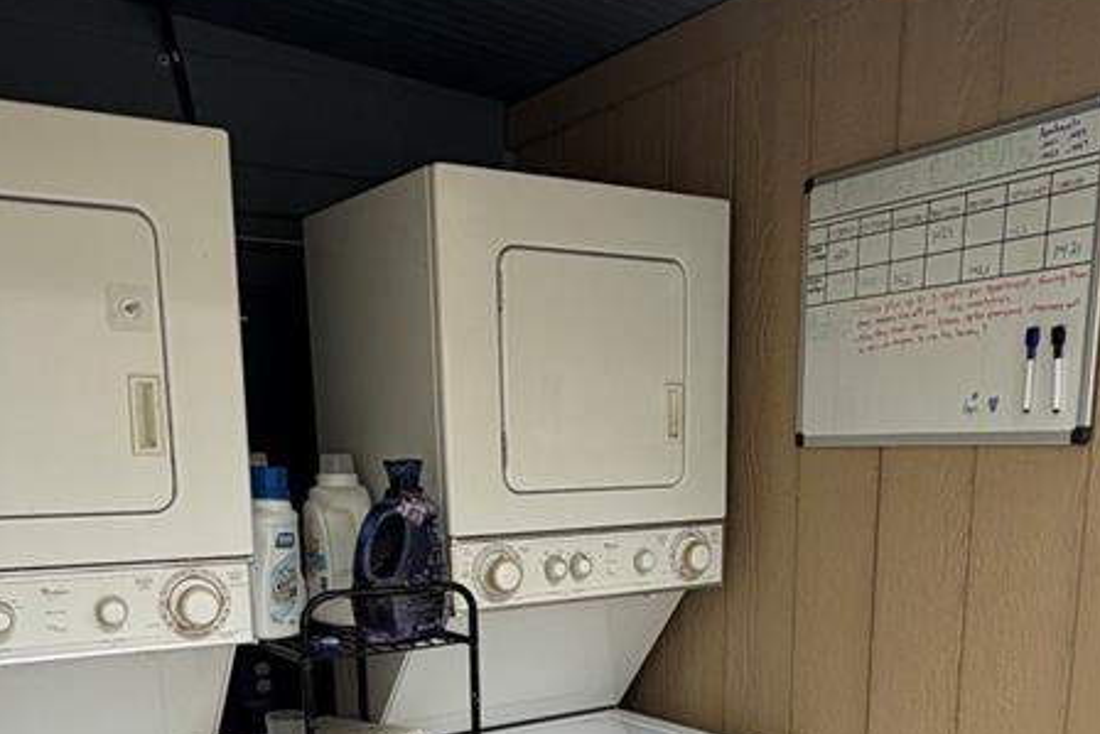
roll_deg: +0.6
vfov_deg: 31.7
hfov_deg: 49.5
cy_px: 729
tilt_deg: -12.4
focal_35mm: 39
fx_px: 1192
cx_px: 570
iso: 40
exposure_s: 1/129
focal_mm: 2.22
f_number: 2.2
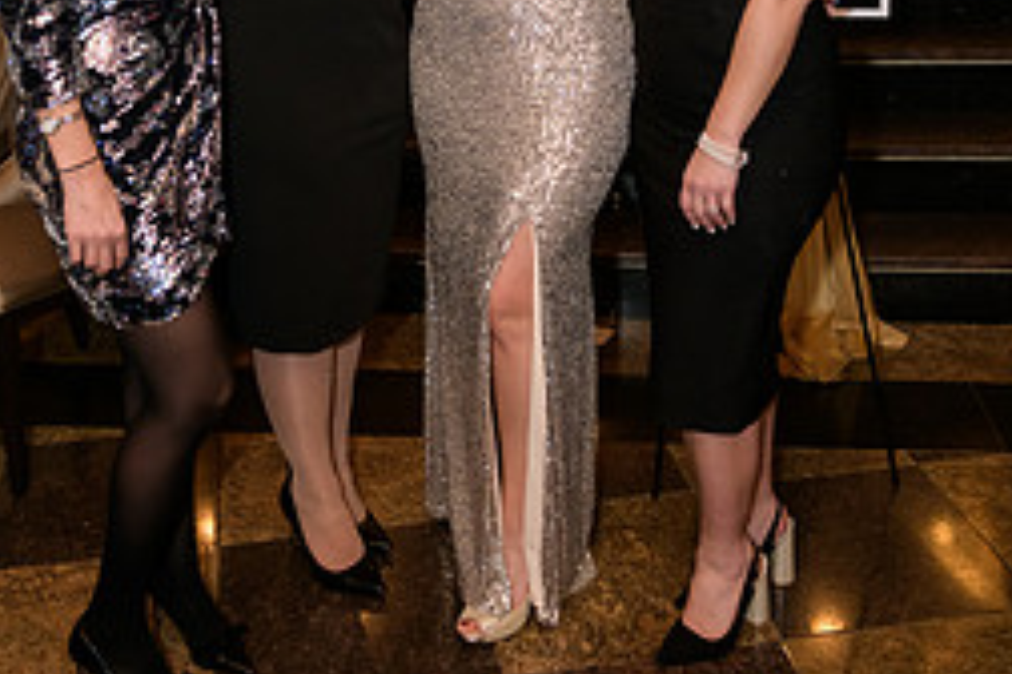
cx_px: 430
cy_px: 4
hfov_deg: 39.5
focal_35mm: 50
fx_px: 1405
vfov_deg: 25.7
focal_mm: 28
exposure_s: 1/125
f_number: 3.2
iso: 1600
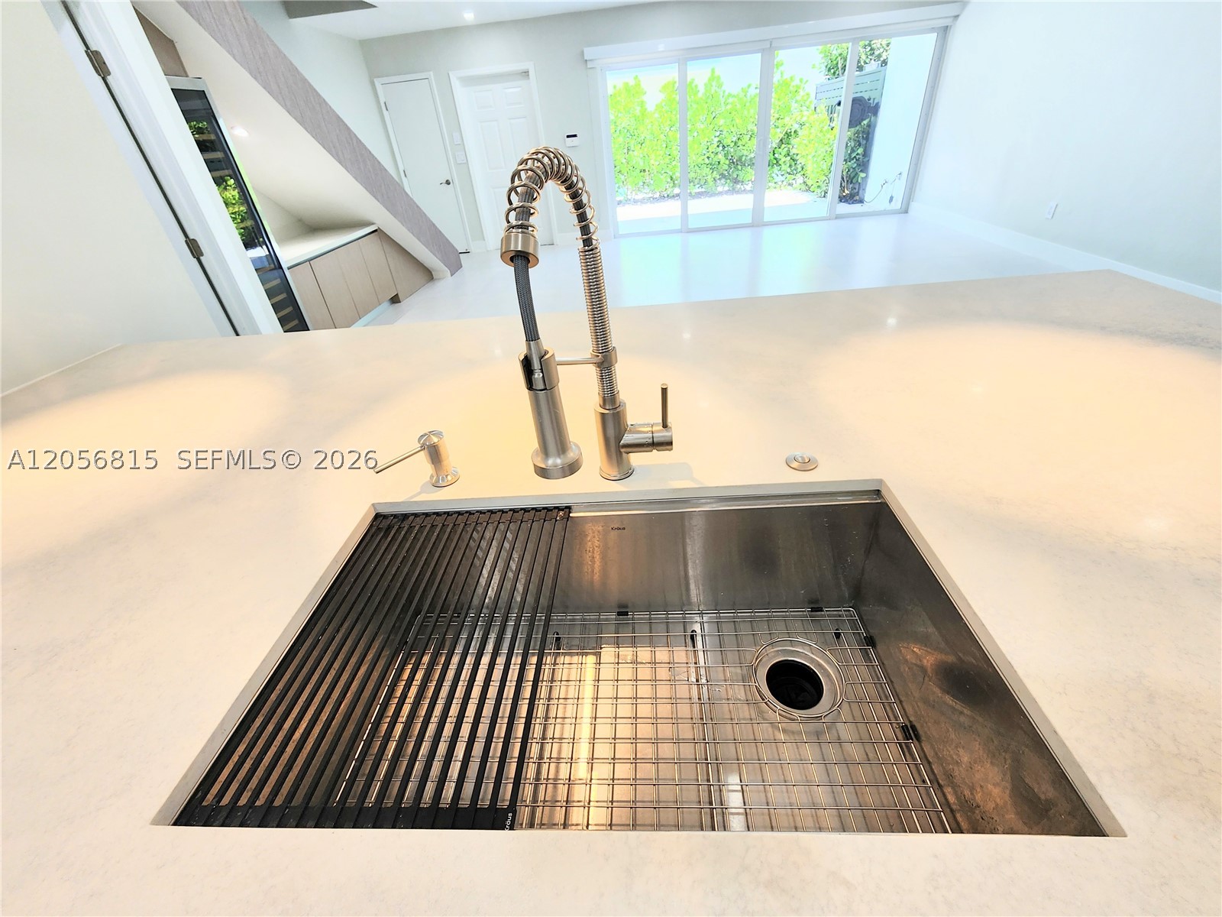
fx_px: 459
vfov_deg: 89.9
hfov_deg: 106.2
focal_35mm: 13
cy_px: 458
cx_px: 611
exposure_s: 1/60
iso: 64
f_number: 2.2
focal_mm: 2.2
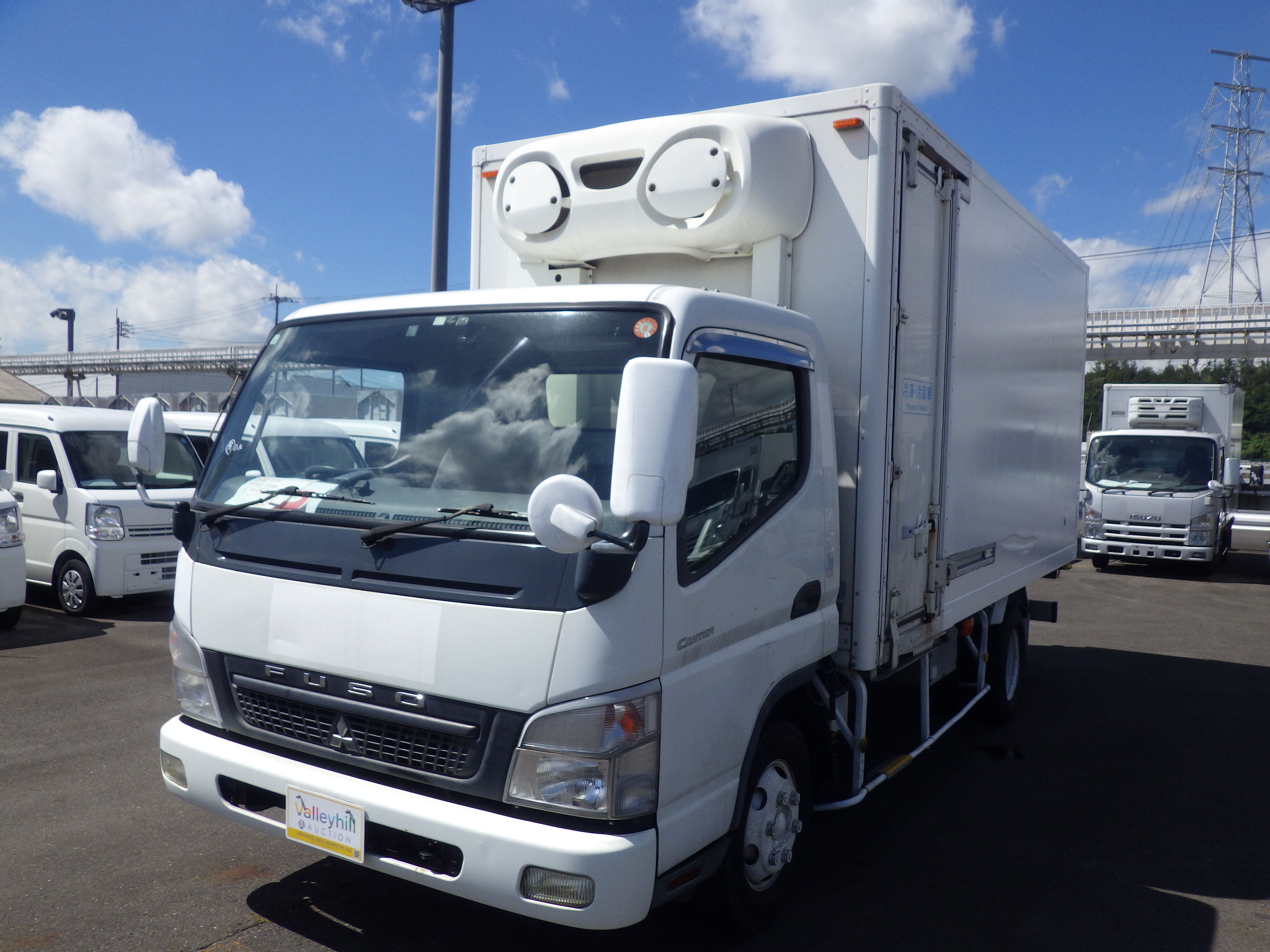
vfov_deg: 49.7
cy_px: 476
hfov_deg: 63.4
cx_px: 635
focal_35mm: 28
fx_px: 1027
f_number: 4.2
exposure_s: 1/1250
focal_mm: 5
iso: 125
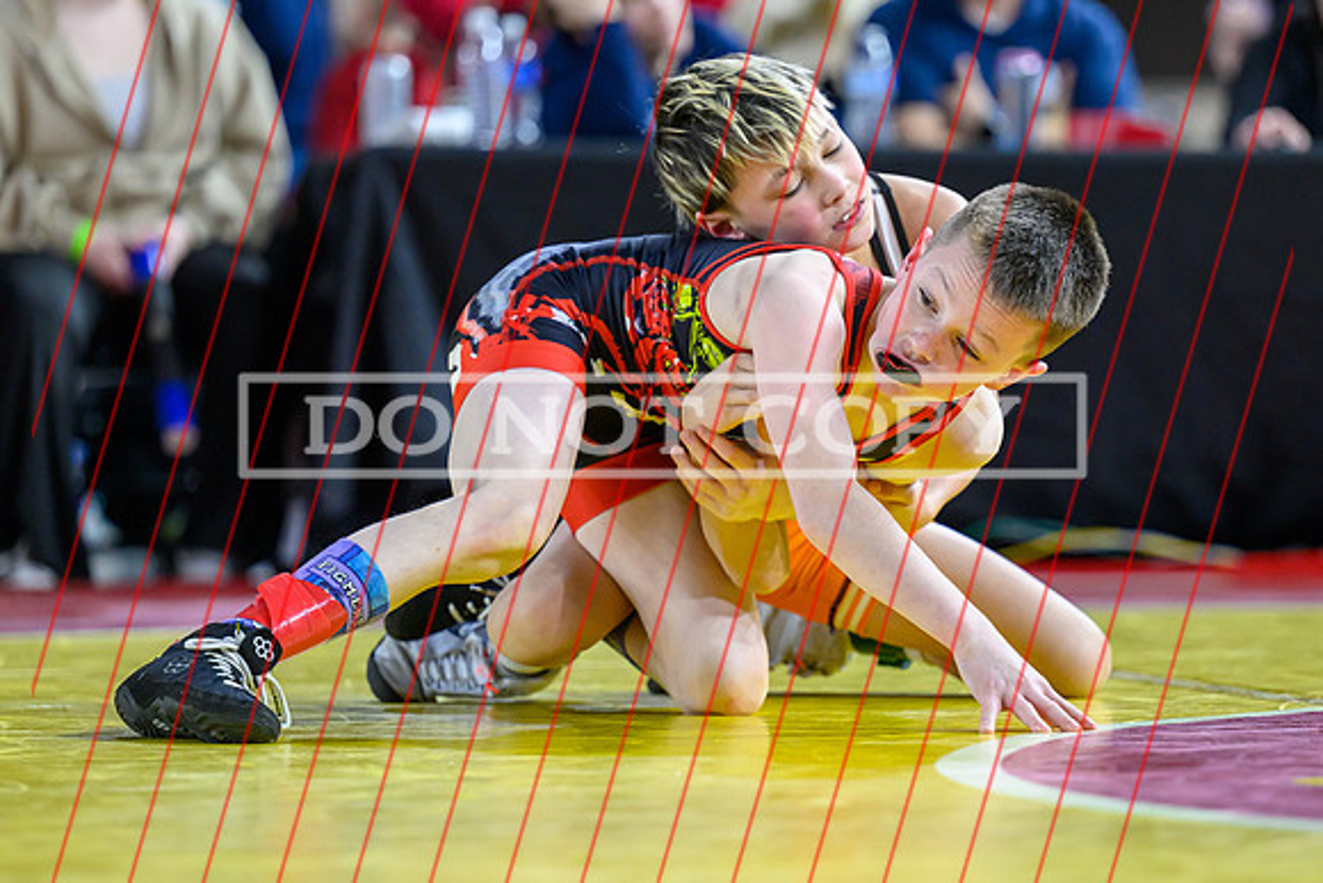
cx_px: 837
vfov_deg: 6.6
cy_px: 480
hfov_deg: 9.9
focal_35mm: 209
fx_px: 7673
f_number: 2.8
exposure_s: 1/640
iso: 2500
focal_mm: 150
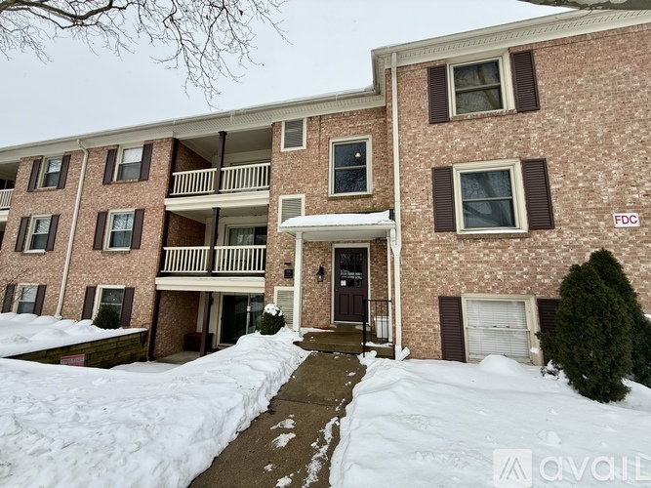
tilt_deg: +9.6
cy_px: 244
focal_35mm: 14
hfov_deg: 102.1
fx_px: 263
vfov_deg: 85.7
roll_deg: -0.9
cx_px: 326
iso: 50
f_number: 2.2
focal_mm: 2.22
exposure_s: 1/651
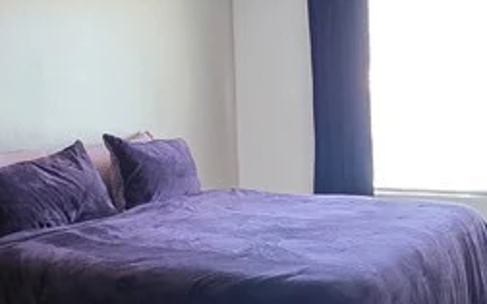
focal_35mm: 56
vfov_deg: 23.0
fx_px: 743
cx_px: 294
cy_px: 209
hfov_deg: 36.2
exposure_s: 1/60
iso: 800
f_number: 1.9
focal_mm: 2.2
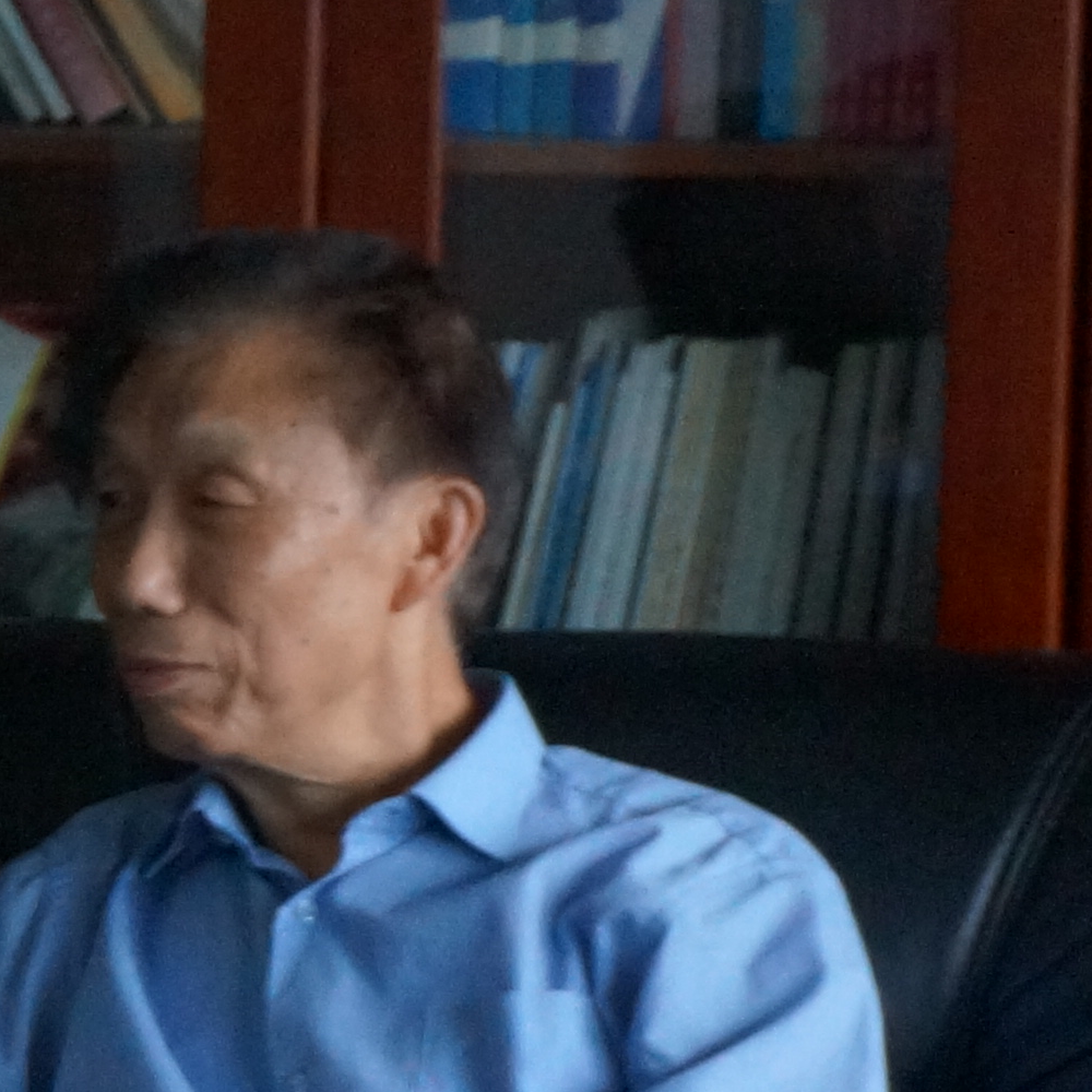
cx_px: -1330
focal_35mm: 269
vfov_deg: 6.5
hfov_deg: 6.3
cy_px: 919
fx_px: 9604
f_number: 5.6
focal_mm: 43
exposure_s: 1/160
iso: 2500
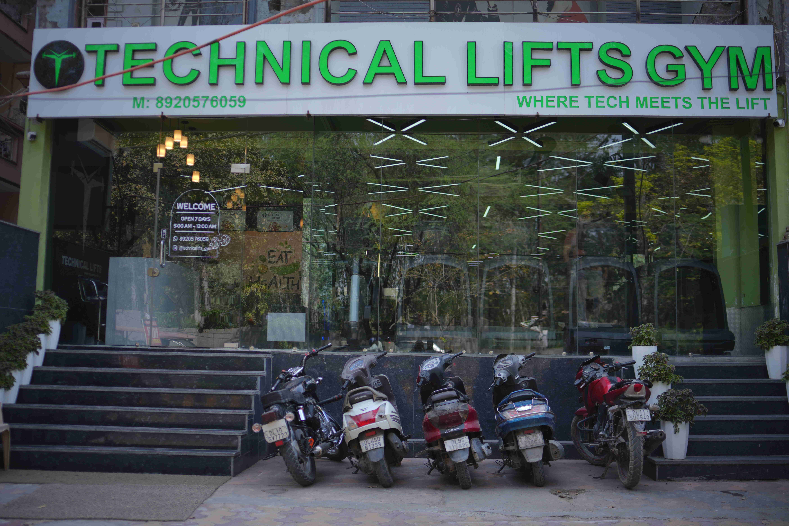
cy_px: 263
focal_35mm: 35
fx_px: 767
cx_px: 394
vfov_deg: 37.9
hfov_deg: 54.4
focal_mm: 35
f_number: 1.8
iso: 50
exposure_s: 1/500
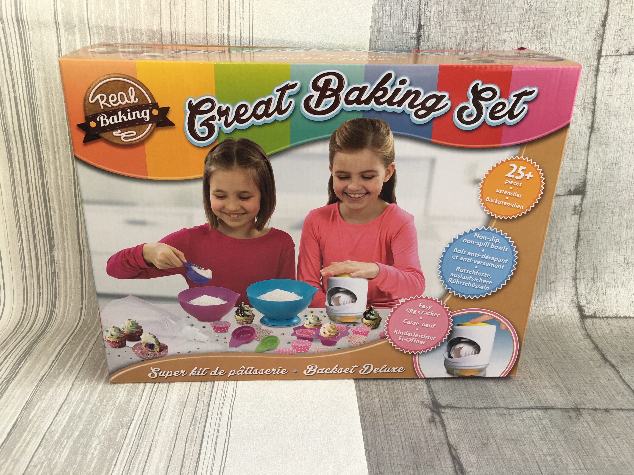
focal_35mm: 29
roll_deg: -2.6
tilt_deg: -23.4
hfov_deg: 61.7
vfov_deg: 48.2
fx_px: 531
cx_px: 317
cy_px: 238
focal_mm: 4.15
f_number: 2.2
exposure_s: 1/33
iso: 50
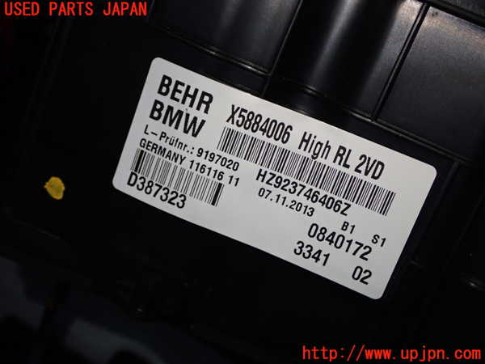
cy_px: 182
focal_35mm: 54
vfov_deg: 27.0
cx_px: 242
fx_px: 757
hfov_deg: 35.5
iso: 320
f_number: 3.3
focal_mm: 9.65
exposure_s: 1/50
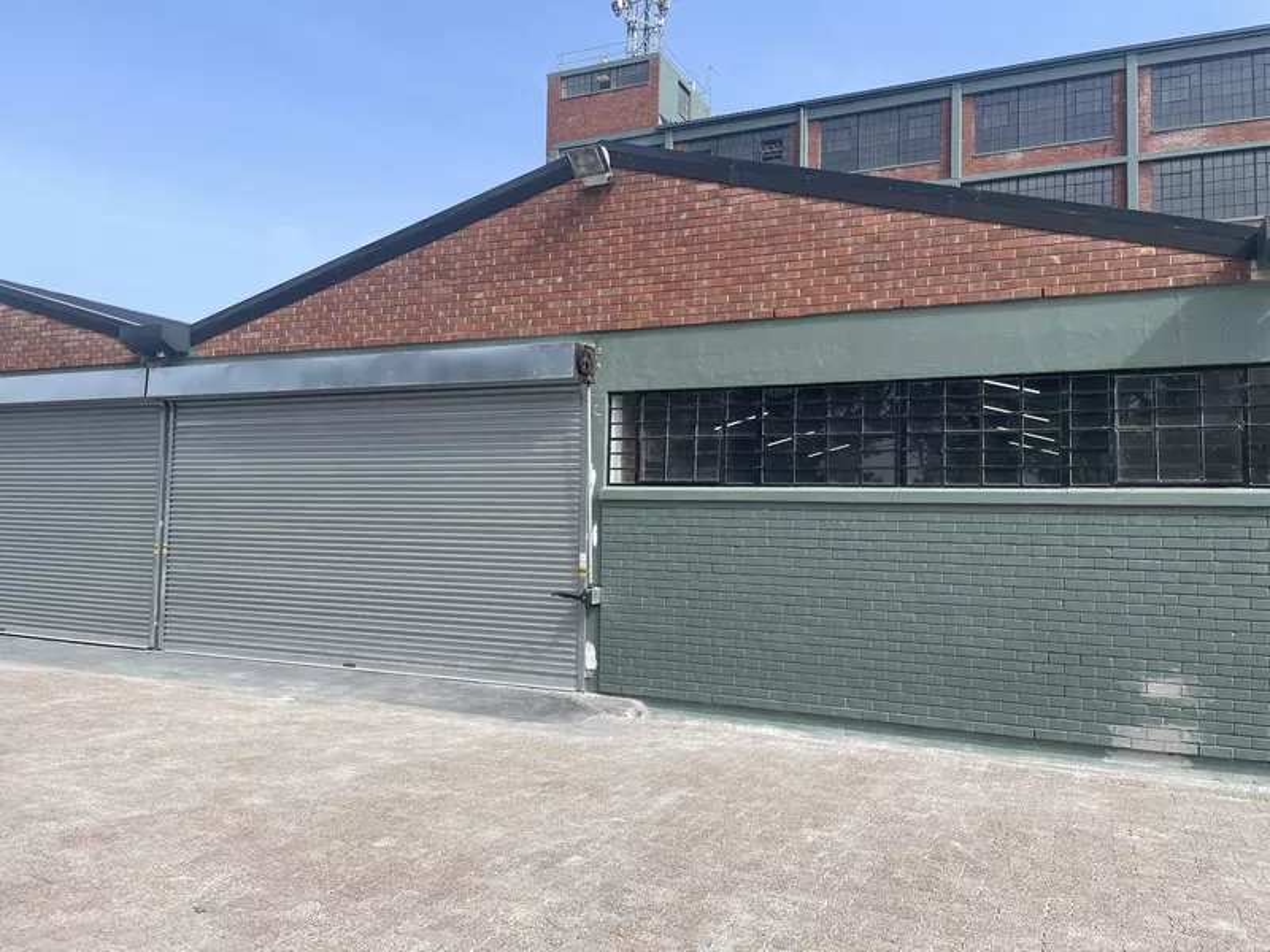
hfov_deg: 67.3
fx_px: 954
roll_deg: +0.2
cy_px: 476
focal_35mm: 26
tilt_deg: +3.6
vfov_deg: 53.1
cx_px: 635
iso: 32
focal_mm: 4.2
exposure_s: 1/2451
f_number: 1.6
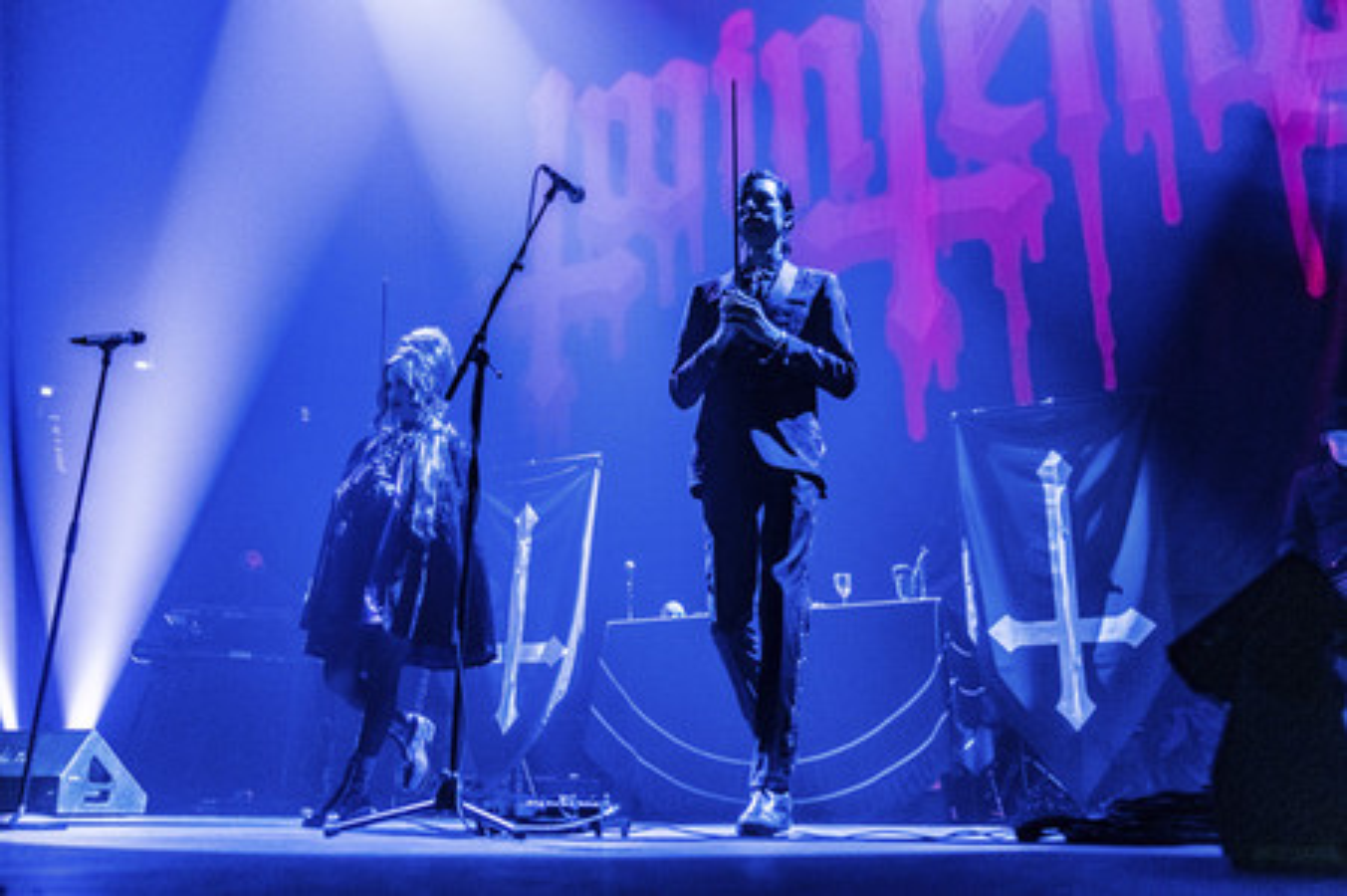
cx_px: 674
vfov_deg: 49.5
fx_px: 972
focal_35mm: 26
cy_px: 448
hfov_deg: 69.4
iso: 3200
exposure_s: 1/250
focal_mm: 26
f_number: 2.8
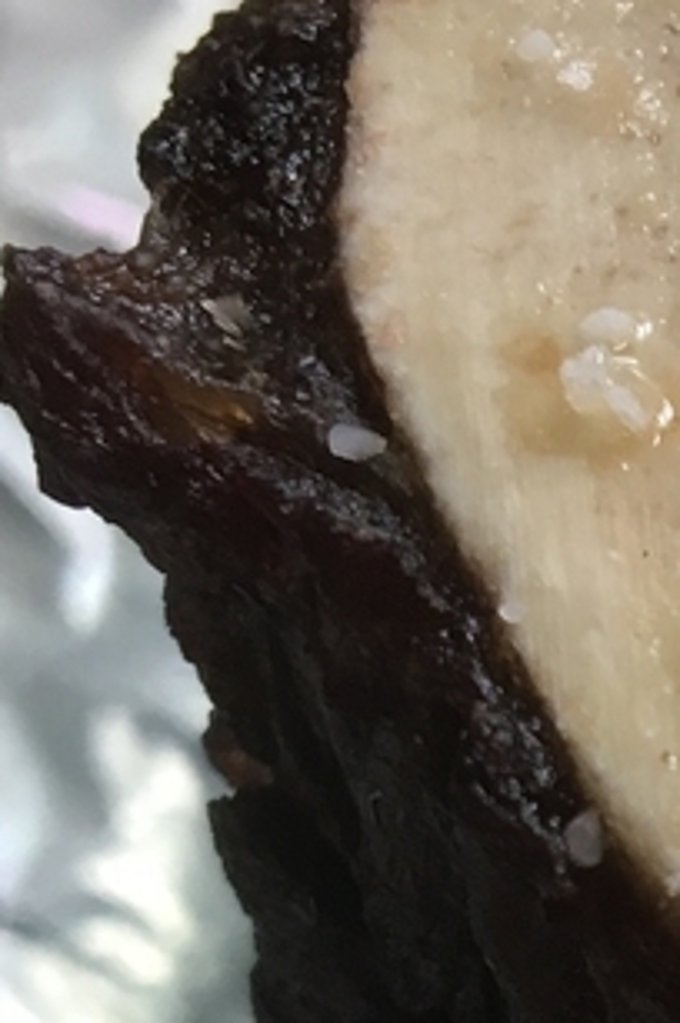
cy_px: 1173
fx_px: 3351
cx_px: 1283
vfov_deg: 16.7
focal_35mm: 118
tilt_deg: -69.4
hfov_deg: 10.7
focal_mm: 4.15
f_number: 2.2
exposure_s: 1/30
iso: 40
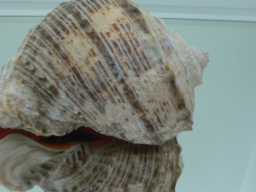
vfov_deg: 29.1
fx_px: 370
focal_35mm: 50
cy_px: 85
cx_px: 92
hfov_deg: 37.9
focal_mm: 4.6
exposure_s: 1/60
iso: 80
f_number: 2.8
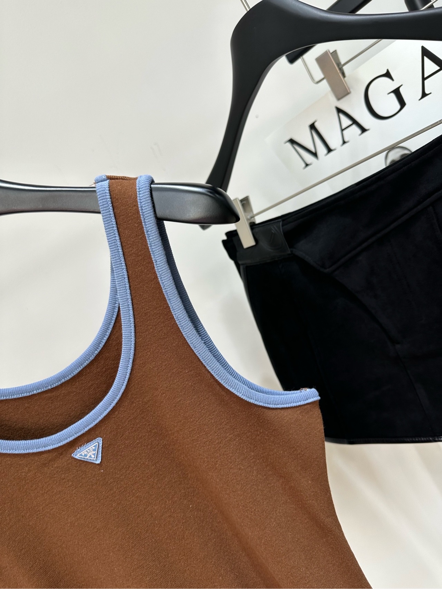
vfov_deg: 71.6
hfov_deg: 56.8
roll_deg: +31.8
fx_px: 409
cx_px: 221
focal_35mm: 24
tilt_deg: -10.9
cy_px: 294
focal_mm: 6.86
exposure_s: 1/121
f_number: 1.78
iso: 80
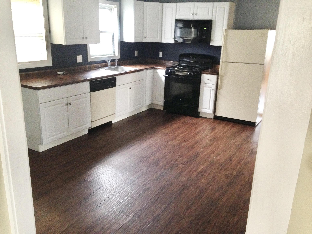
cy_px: 117
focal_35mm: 33
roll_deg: -1.4
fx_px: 297
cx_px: 156
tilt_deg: -17.9
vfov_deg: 42.9
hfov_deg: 55.4
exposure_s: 1/20
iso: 400
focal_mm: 4.12
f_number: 2.4
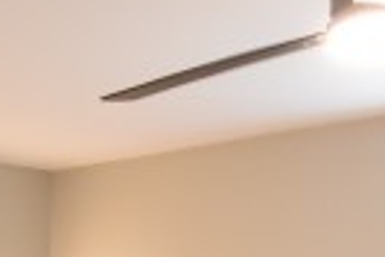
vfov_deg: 15.4
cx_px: 140
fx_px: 877
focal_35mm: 82
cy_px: 386
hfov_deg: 24.7
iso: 800
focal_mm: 10
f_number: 3.5
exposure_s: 1/30
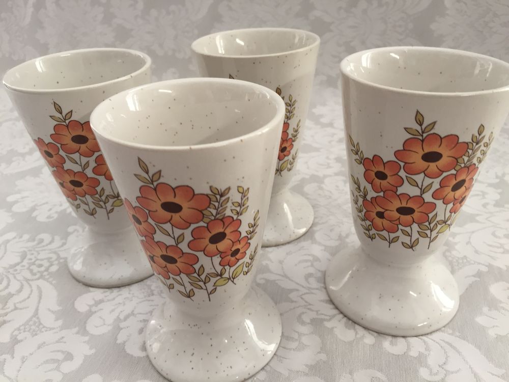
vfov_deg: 48.2
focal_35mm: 29
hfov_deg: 61.7
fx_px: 426
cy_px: 191
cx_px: 254
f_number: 2.2
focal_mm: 4.15
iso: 80
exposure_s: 1/33
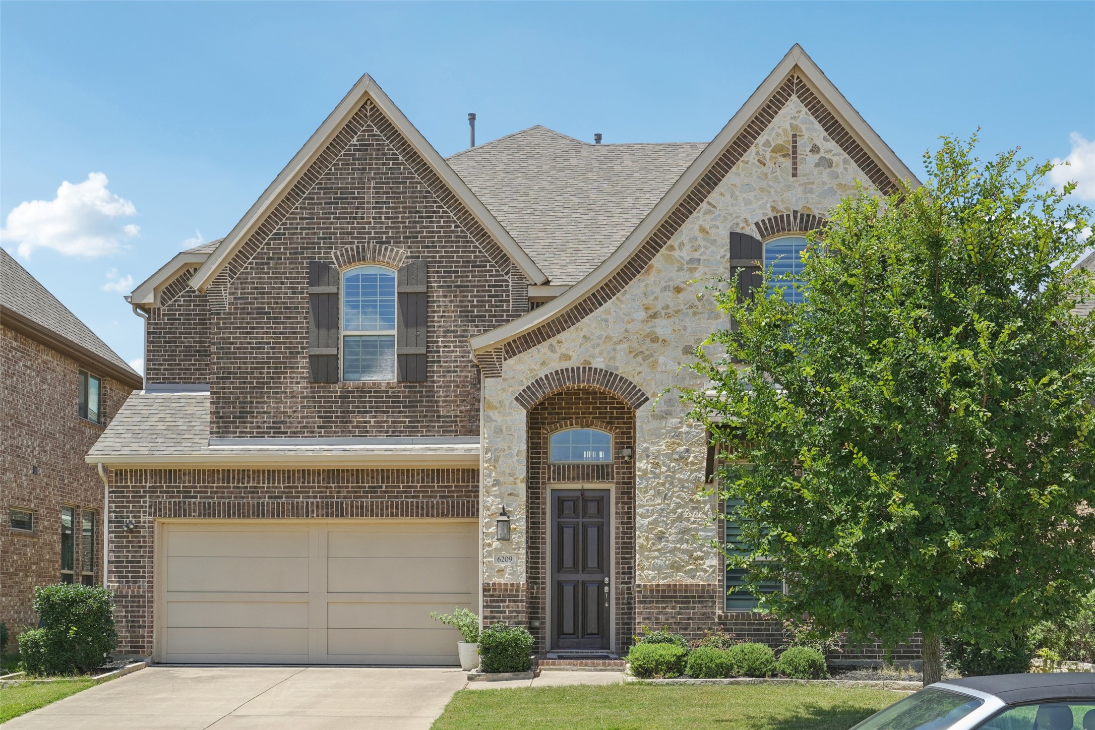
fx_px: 1156
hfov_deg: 50.7
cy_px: 365
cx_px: 548
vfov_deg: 35.1
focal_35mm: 38
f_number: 8
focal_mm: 38
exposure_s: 1/640
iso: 400
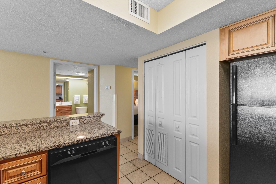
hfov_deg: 100.4
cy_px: 92
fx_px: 115
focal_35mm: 15
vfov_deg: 77.3
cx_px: 138
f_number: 4.5
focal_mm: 10
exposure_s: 1
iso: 100
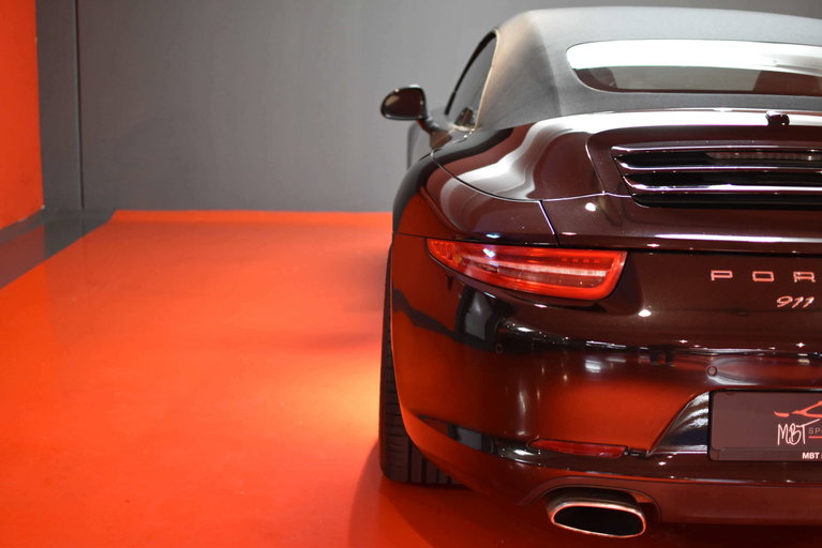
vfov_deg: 25.8
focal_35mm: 52
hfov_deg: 37.8
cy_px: 274
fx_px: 1199
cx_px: 411
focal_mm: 35
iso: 1600
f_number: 1.8
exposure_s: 1/60
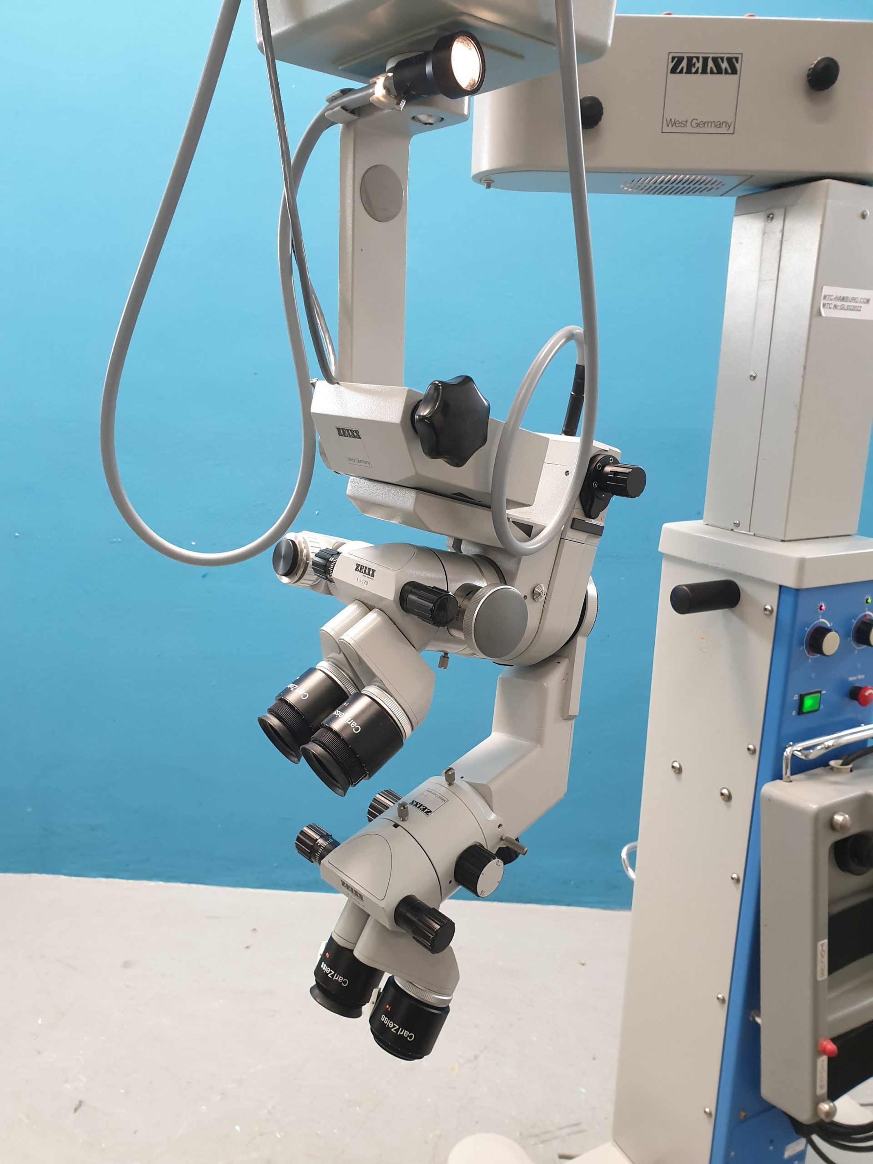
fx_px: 874
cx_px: 436
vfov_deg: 67.3
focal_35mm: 26
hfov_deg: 53.1
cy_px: 582
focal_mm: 4.3
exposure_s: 1/50
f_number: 2.4
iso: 250
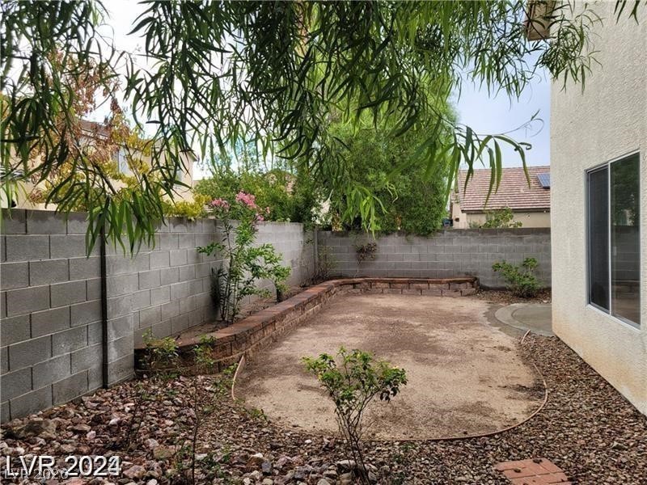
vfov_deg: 54.9
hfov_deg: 69.4
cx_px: 324
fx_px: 467
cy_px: 242
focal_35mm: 25
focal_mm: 7
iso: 20
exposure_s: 1/120
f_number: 1.8
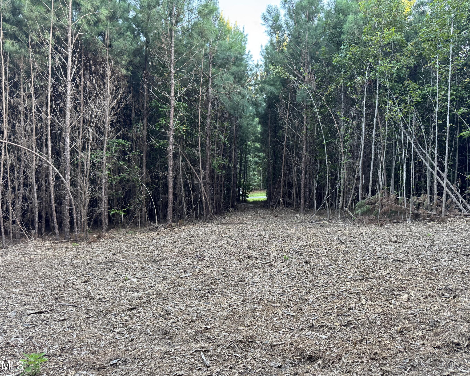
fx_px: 362
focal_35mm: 26
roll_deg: -2.2
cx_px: 255
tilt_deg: -3.0
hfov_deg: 65.9
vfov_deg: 54.9
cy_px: 188
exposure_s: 1/121
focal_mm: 6.76
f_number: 1.78
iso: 200
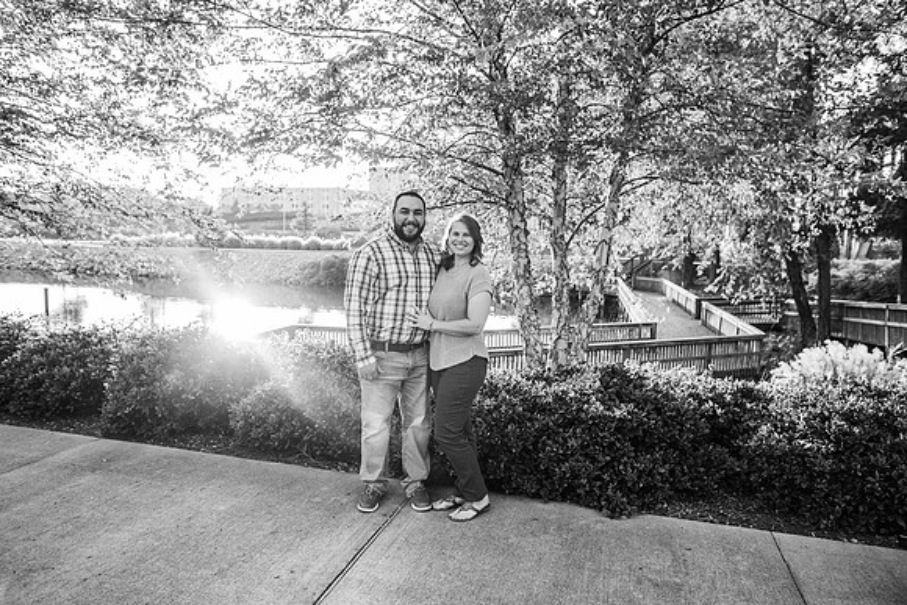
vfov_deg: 53.2
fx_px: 605
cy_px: 302
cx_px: 454
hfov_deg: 73.7
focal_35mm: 24
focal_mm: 24
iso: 250
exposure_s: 1/320
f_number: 3.2
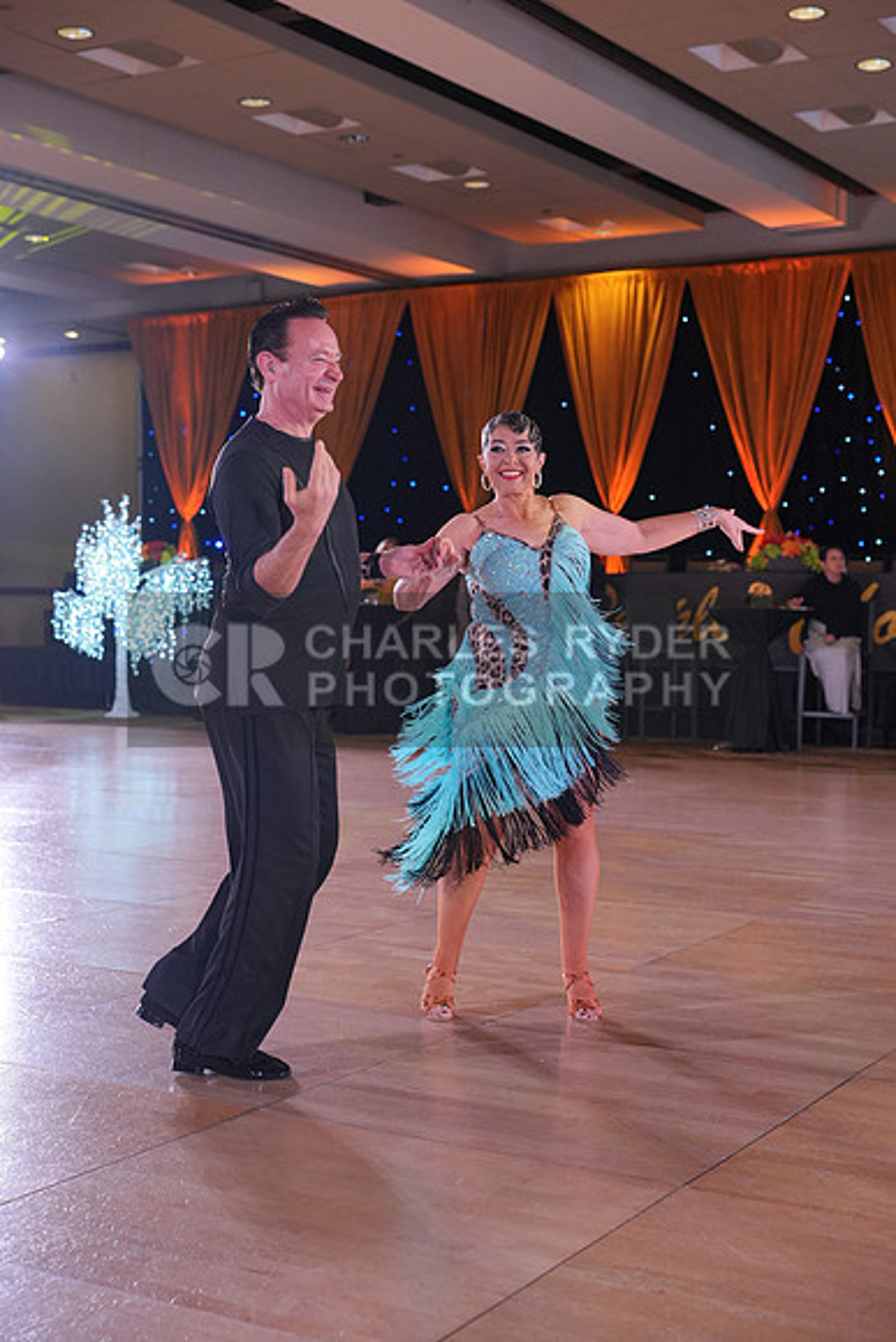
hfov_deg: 27.0
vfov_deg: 39.6
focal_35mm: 50
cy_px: 671
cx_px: 448
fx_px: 1865
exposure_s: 1/400
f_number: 4
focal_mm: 50
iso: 1600
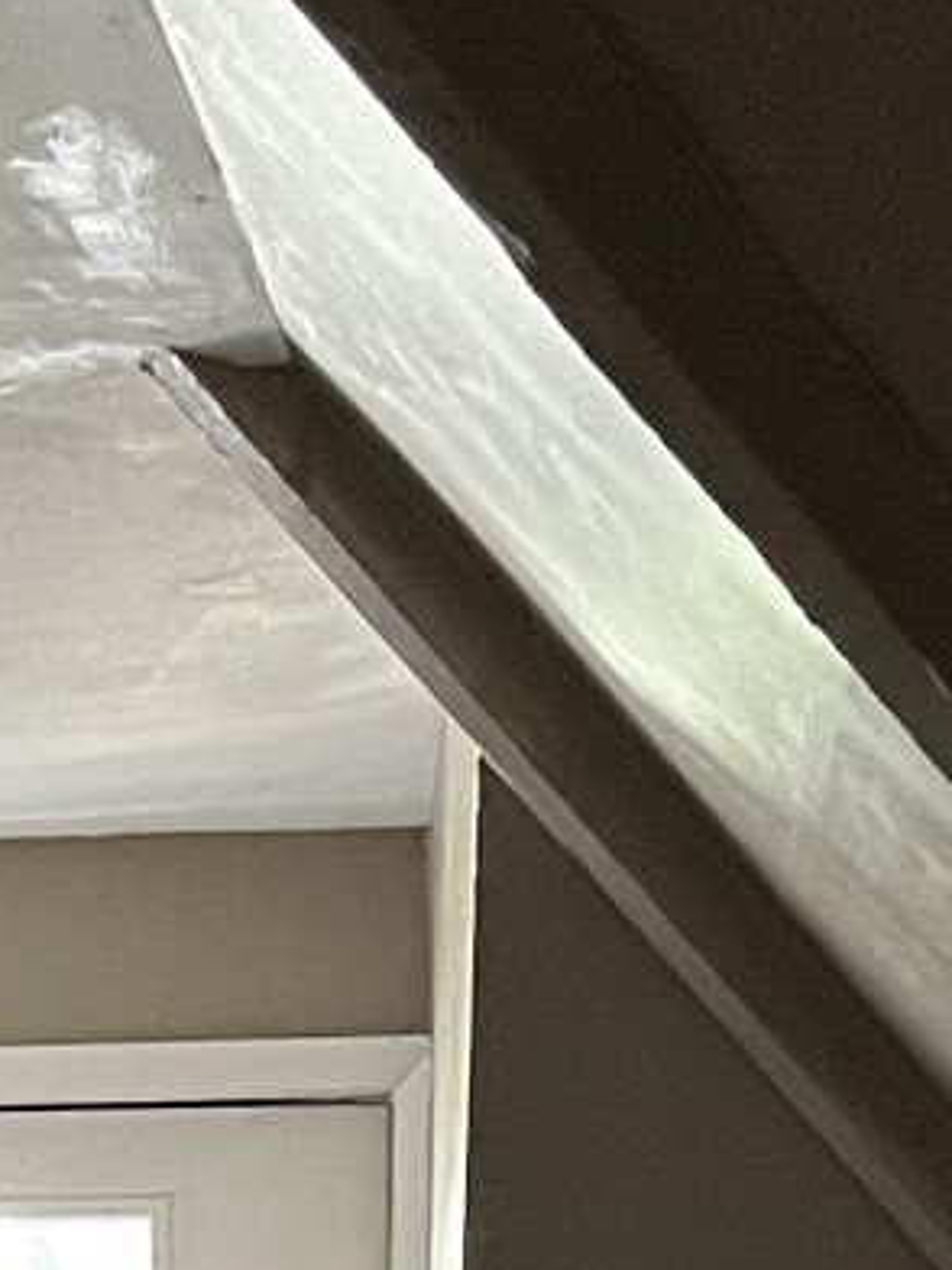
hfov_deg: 9.5
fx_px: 5610
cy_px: 2708
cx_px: -240
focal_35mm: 153
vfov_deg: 11.4
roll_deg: +1.1
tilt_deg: -12.3
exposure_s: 1/38
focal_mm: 5.1
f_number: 1.6
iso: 640
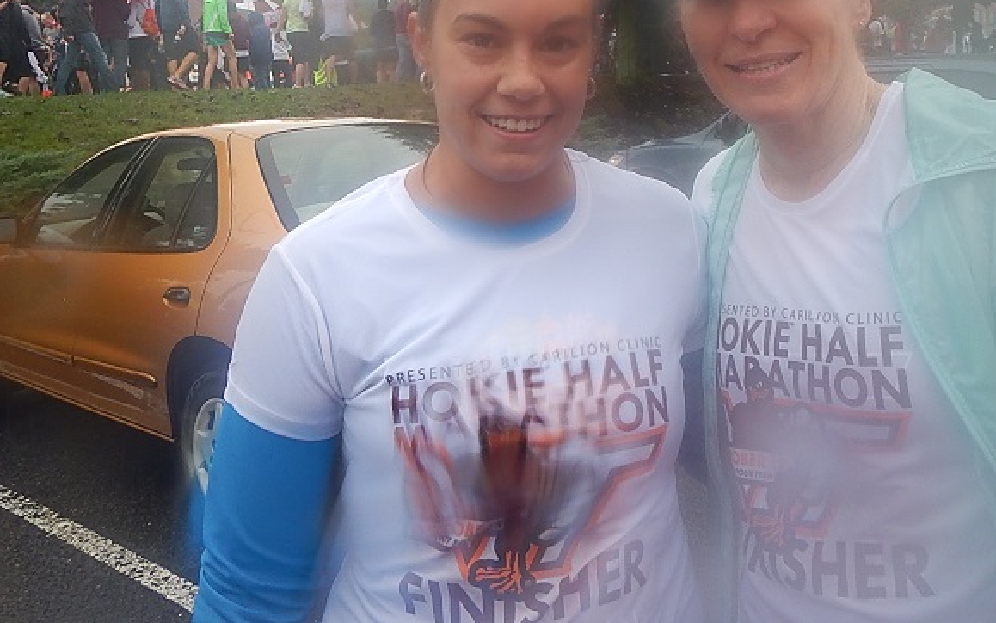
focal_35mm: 41
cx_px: 585
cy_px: 112
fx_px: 1113
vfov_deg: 30.4
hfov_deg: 48.0
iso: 125
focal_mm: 5
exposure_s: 1/100
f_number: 3.9
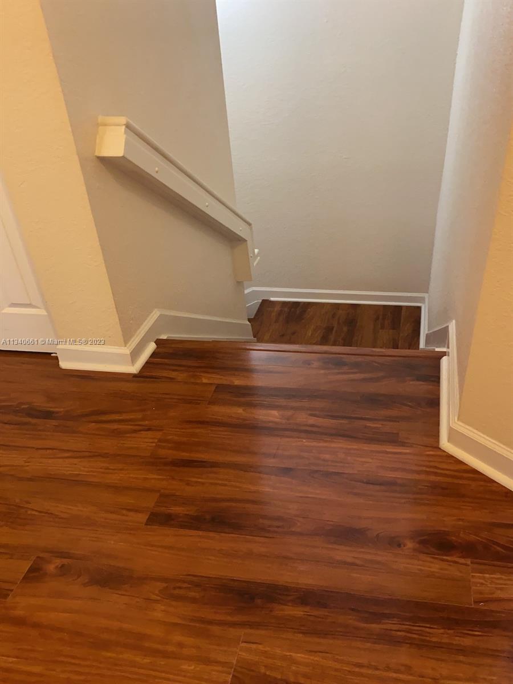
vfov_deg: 60.0
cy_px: 342
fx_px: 593
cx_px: 256
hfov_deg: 46.8
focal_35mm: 30
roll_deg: +4.1
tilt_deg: -34.7
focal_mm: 4.25
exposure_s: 1/40
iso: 320
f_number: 1.8
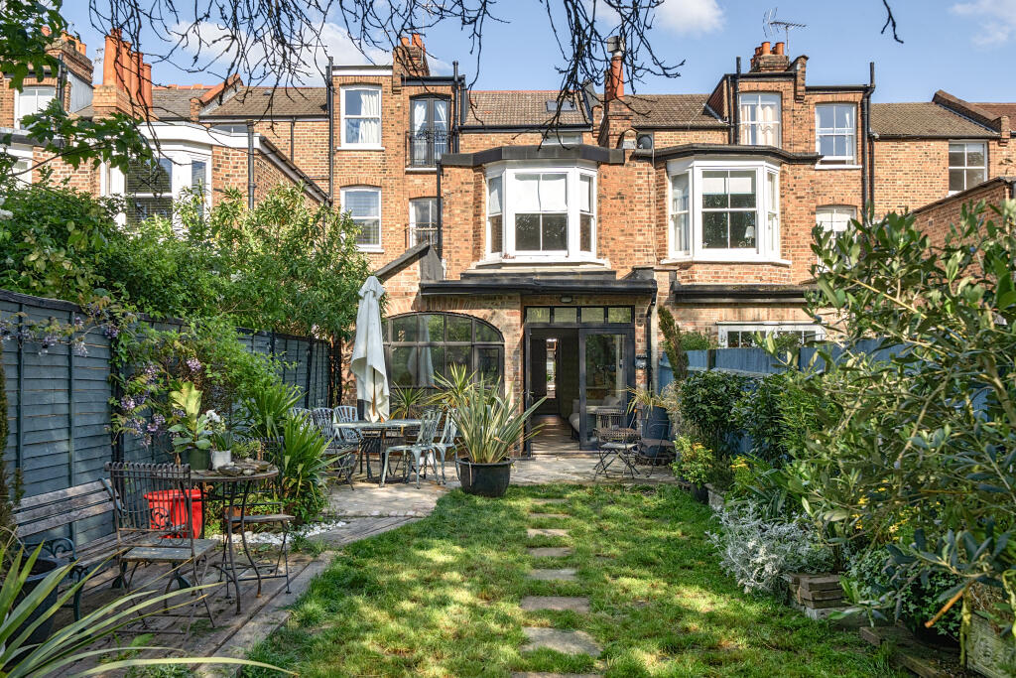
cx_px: 508
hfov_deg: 61.9
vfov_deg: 43.6
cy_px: 339
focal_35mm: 30
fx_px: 847
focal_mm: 20
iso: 400
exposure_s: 1/400
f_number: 8
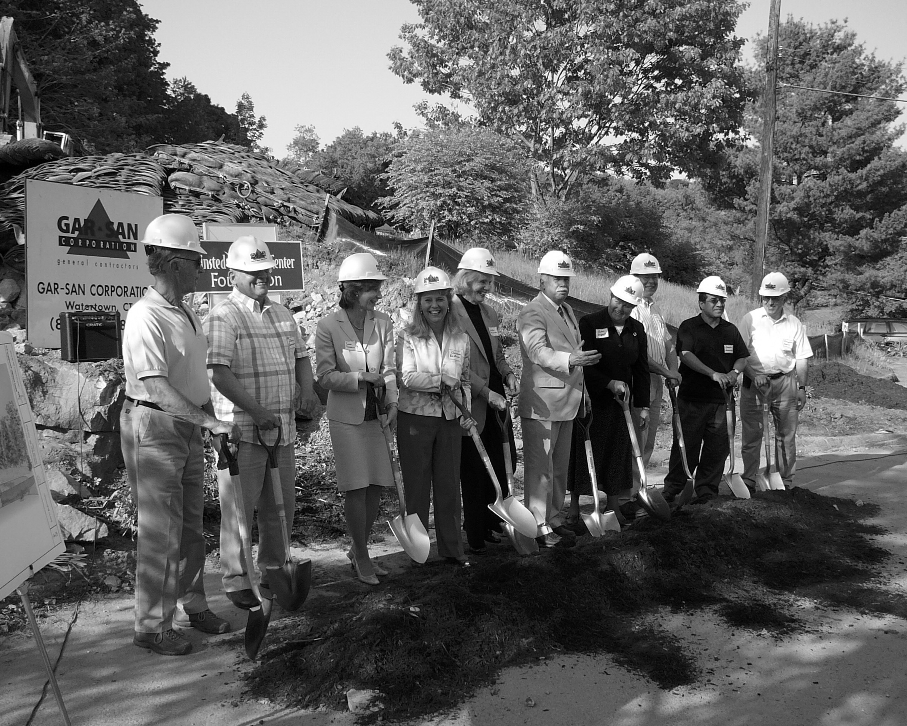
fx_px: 993
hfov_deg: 49.1
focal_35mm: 37
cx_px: 462
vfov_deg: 40.1
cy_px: 363
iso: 80
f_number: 2.8
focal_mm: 5.2
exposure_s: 1/640
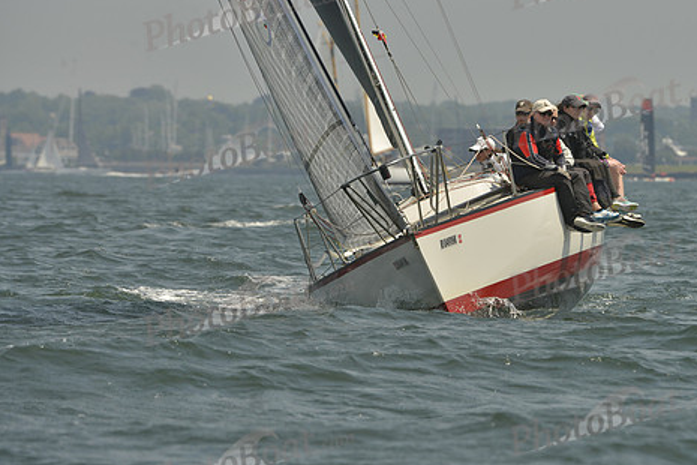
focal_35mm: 499
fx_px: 9660
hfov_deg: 4.1
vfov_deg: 2.8
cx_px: 433
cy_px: 208
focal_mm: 400
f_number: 10
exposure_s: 1/1000
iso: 280
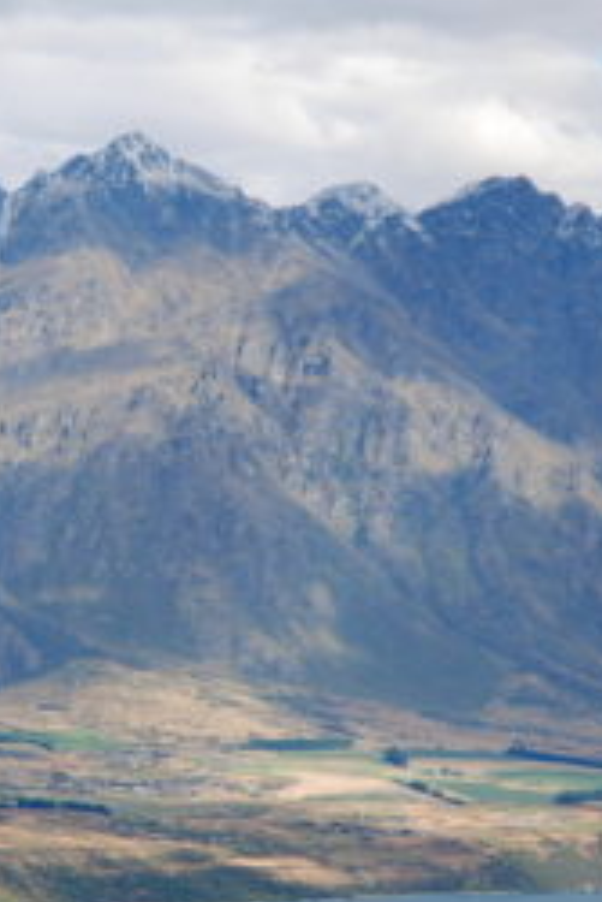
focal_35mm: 186
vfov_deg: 11.0
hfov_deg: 7.3
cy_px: 489
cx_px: -119
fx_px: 4659
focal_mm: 62
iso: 200
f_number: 5.6
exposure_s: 1/500
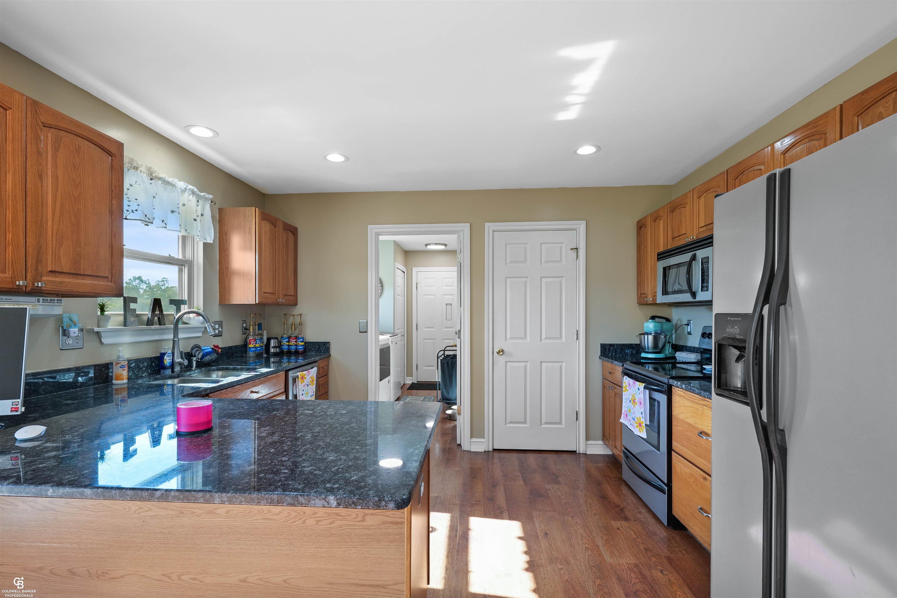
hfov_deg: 96.7
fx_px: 399
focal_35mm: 16
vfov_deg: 73.7
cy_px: 299
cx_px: 448
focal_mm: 16
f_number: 7.1
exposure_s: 1/15
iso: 400
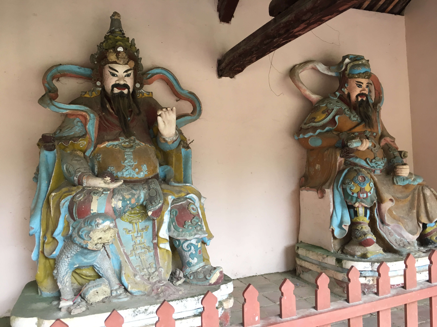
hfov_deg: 61.7
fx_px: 366
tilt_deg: +1.4
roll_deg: +0.8
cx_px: 218
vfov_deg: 48.2
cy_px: 164
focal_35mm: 29
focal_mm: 4.15
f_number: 2.2
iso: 80
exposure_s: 1/33
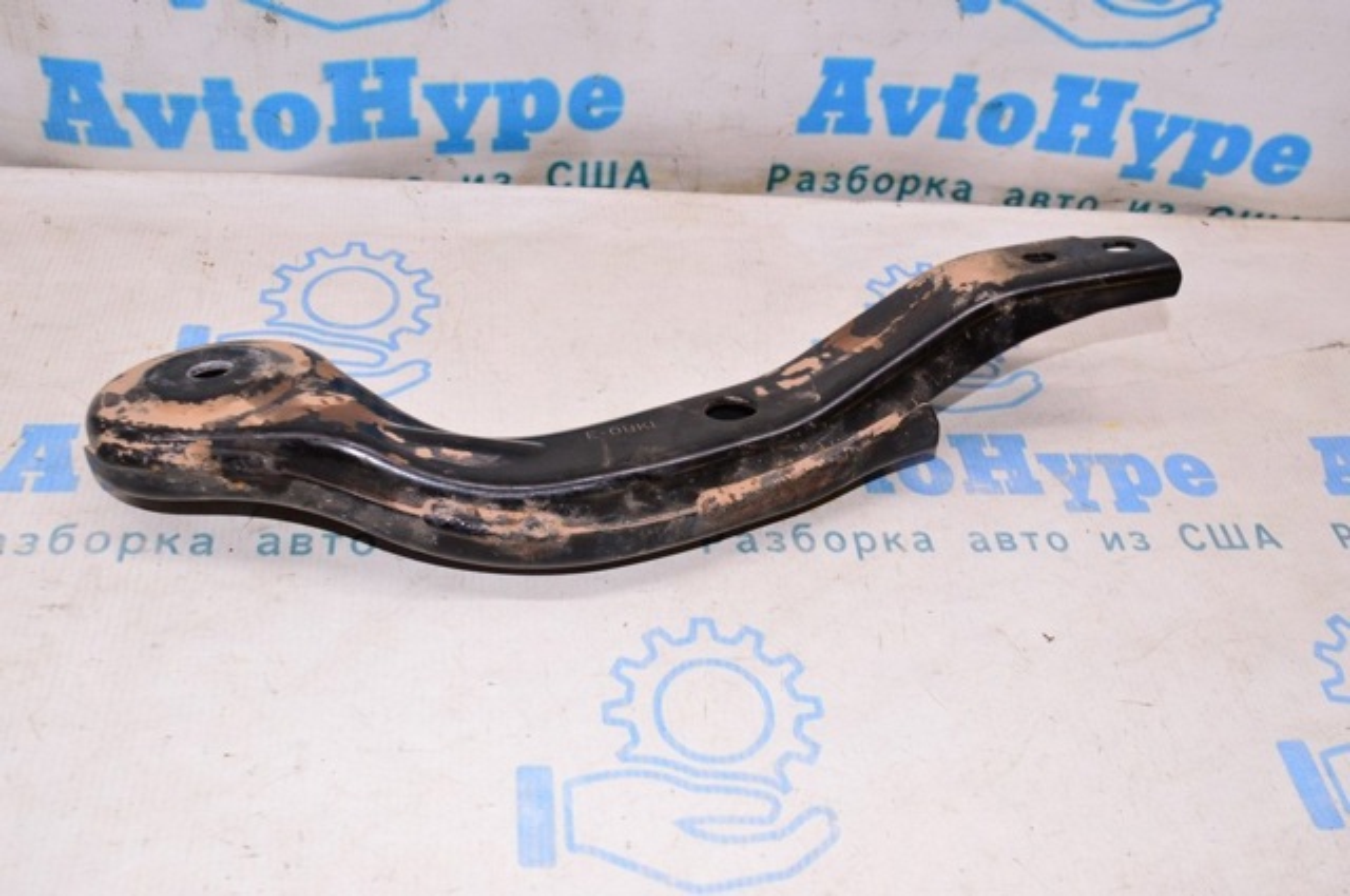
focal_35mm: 34
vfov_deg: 38.3
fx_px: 1292
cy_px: 448
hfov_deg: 55.2
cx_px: 675
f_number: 8
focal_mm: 23
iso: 1600
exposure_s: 1/125
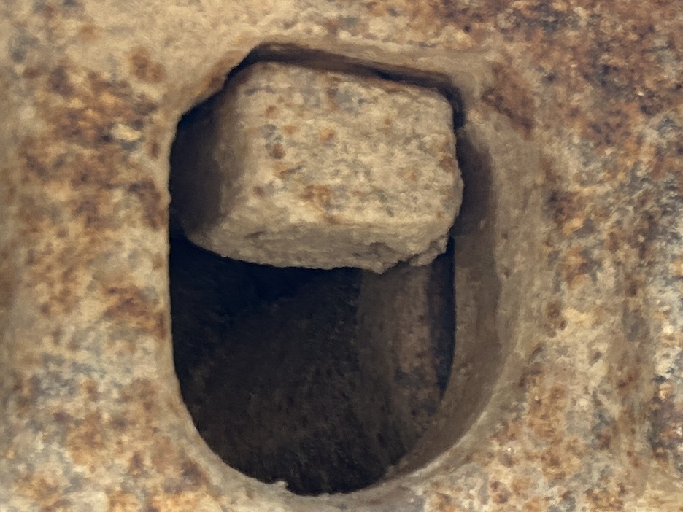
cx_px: 1100
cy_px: 652
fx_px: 2210
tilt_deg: +6.0
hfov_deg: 15.8
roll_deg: +3.5
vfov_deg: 12.8
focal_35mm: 112
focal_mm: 5.7
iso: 50
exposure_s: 1/227
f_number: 1.5
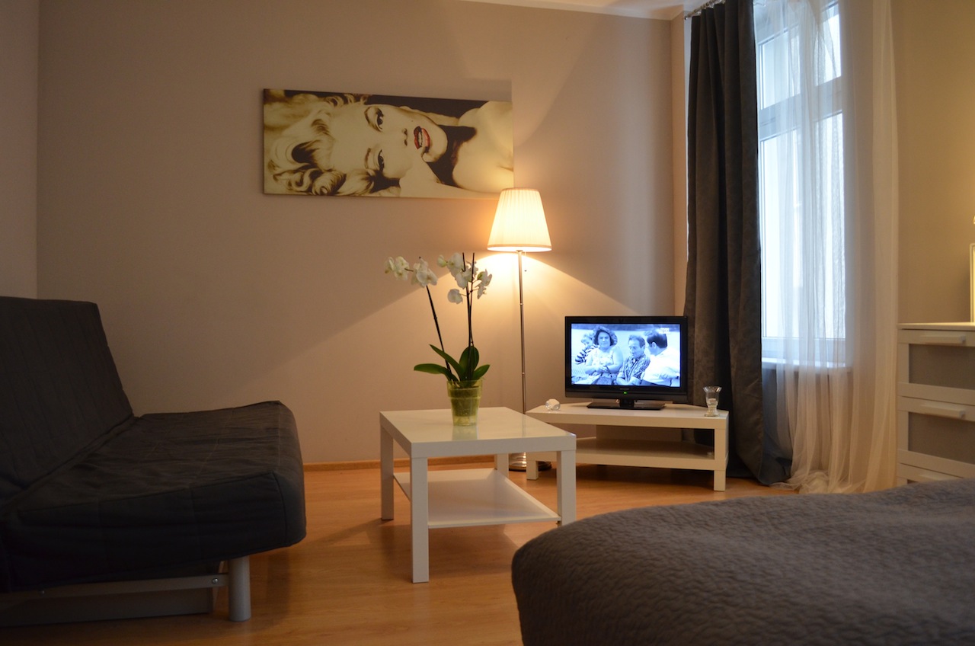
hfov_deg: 62.0
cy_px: 323
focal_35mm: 30
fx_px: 811
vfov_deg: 43.4
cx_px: 488
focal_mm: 20
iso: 800
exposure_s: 1/30
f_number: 3.8
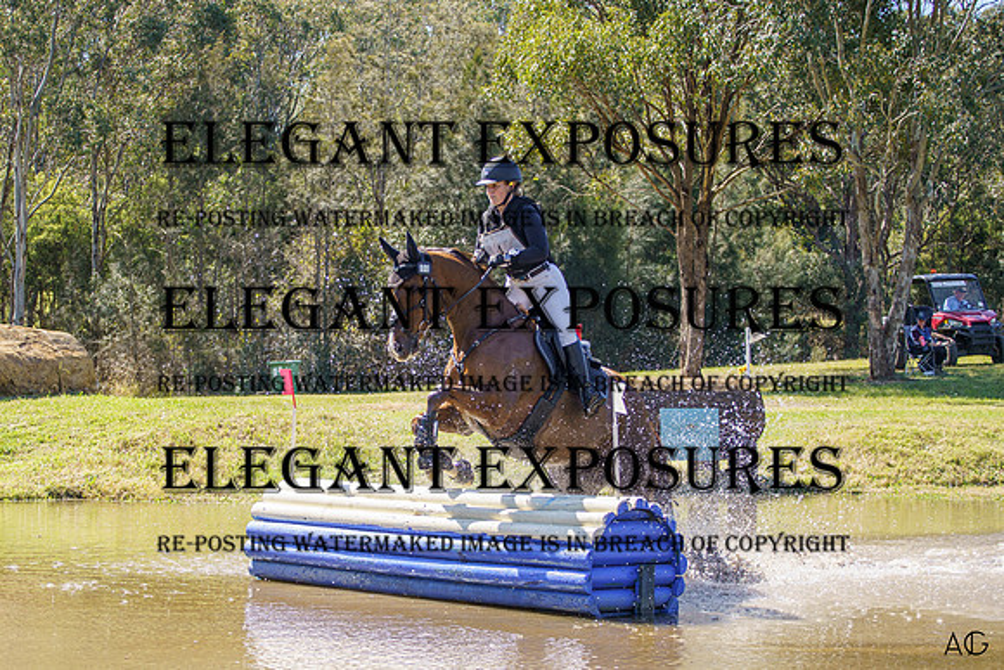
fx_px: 2423
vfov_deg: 15.7
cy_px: 396
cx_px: 430
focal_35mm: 87
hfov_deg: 23.4
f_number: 4
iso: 640
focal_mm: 70
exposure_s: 1/1600
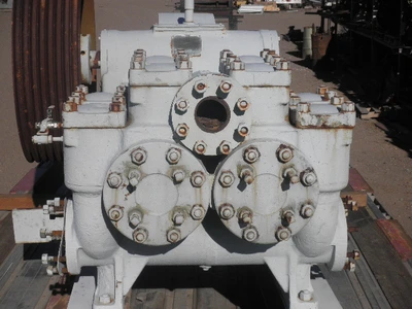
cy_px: 154
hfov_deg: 26.7
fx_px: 869
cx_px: 206
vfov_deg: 20.2
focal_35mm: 73
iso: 64
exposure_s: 1/250
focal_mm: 12.9
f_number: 11.3
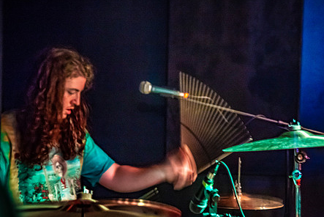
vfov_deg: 19.0
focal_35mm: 72
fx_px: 648
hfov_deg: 28.0
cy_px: 115
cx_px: 189
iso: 4000
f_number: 2.8
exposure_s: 1/25
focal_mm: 55
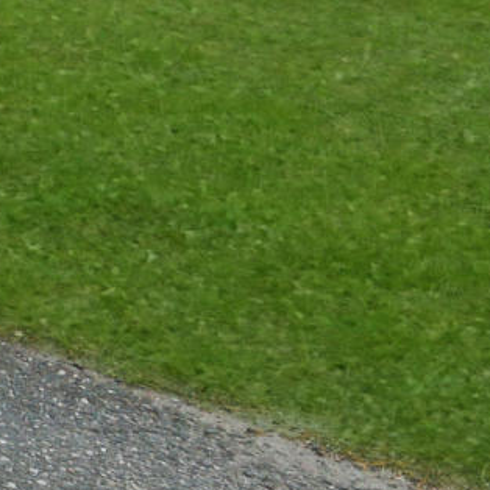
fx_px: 2082
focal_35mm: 130
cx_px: -891
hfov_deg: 10.4
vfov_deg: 12.0
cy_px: -475
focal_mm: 16
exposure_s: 1/800
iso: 200
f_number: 8
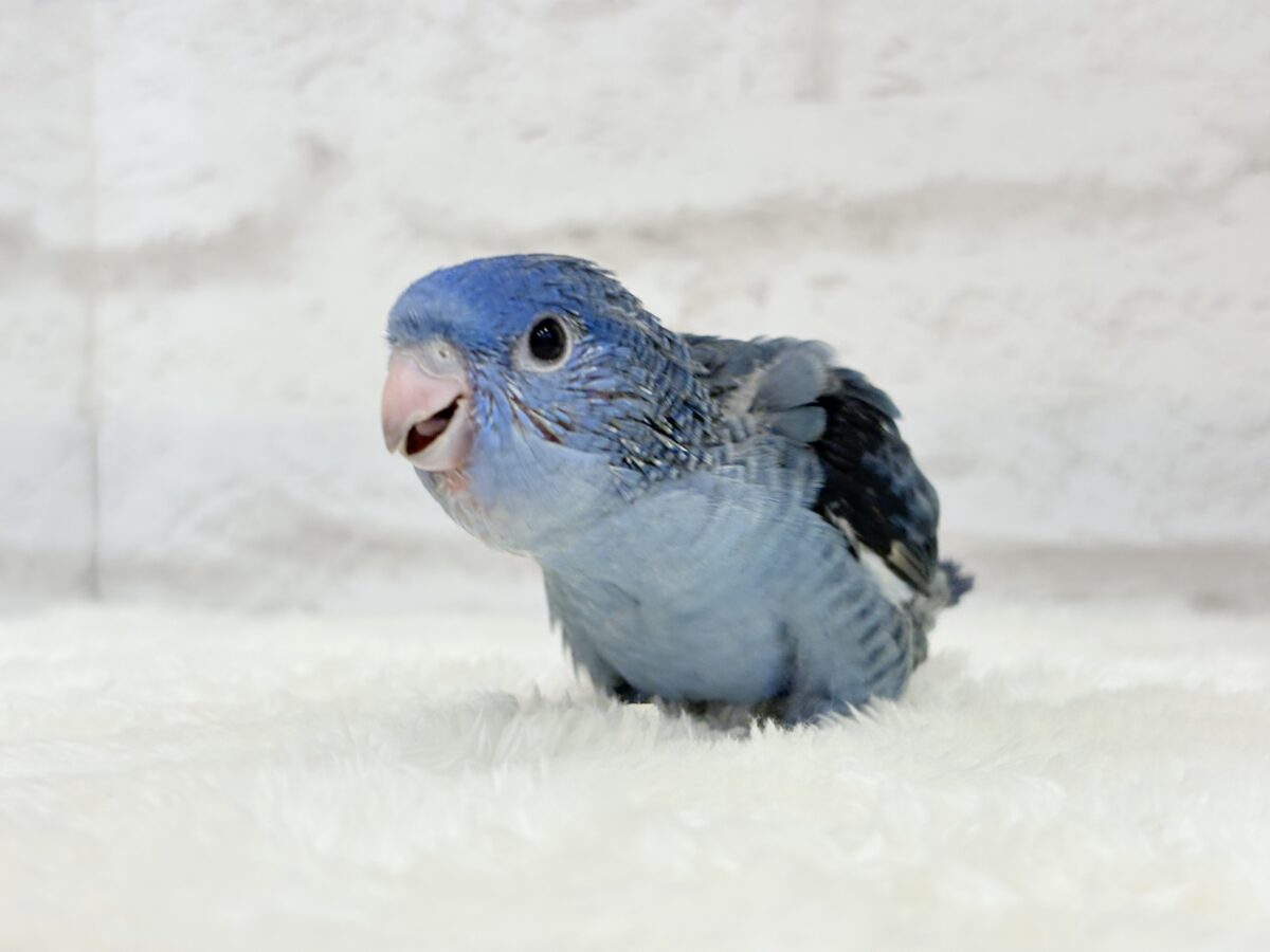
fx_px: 1908
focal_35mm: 52
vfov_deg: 28.0
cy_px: 476
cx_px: 635
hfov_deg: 36.8
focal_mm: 5.96
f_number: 1.6
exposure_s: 1/50
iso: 32
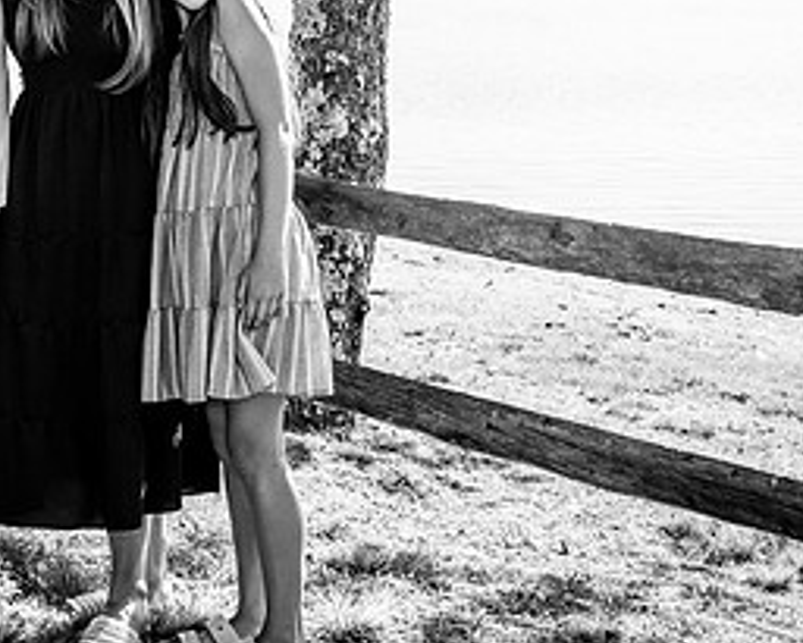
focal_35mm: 82
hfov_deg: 22.7
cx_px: 69
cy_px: 204
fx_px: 1950
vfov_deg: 18.7
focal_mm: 34
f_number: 8
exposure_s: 1/250
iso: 250
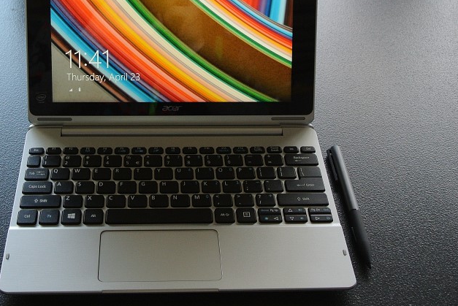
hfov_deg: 31.8
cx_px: 177
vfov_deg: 21.6
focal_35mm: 63
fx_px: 802
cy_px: 116
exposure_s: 1/60
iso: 400
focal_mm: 17.5
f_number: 4.5
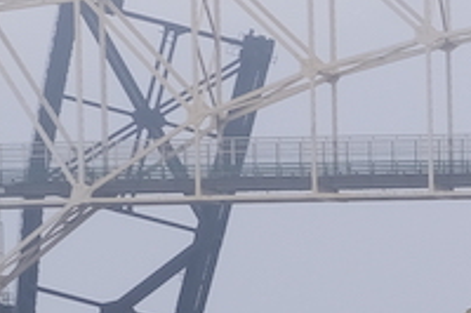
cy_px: 475
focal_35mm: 820
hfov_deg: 2.5
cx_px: 1656
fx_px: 10719
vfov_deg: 1.7
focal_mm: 70.2
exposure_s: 1/680
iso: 160
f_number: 5.6
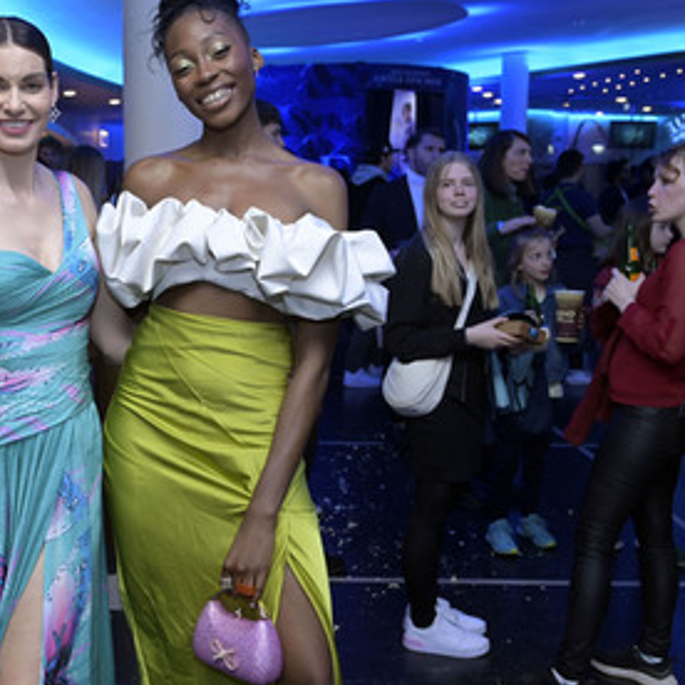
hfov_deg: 38.2
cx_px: 175
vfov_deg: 39.2
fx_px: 963
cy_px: 320
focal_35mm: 43
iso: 1600
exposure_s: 1/100
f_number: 4.5
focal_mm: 31
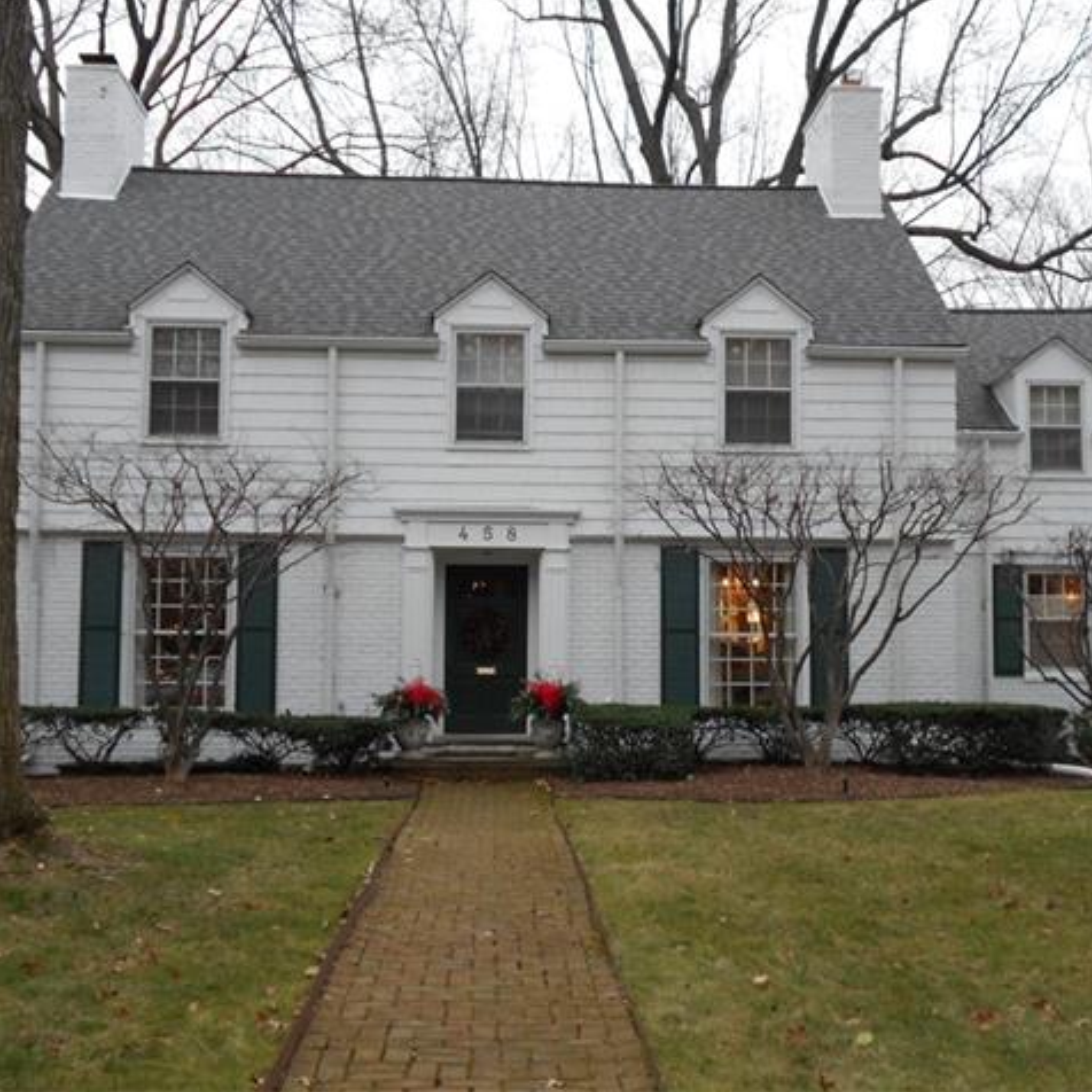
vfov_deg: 38.3
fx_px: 1570
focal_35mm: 44
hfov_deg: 38.3
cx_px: 585
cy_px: 544
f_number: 3.9
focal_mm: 6.7
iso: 110
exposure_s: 1/30
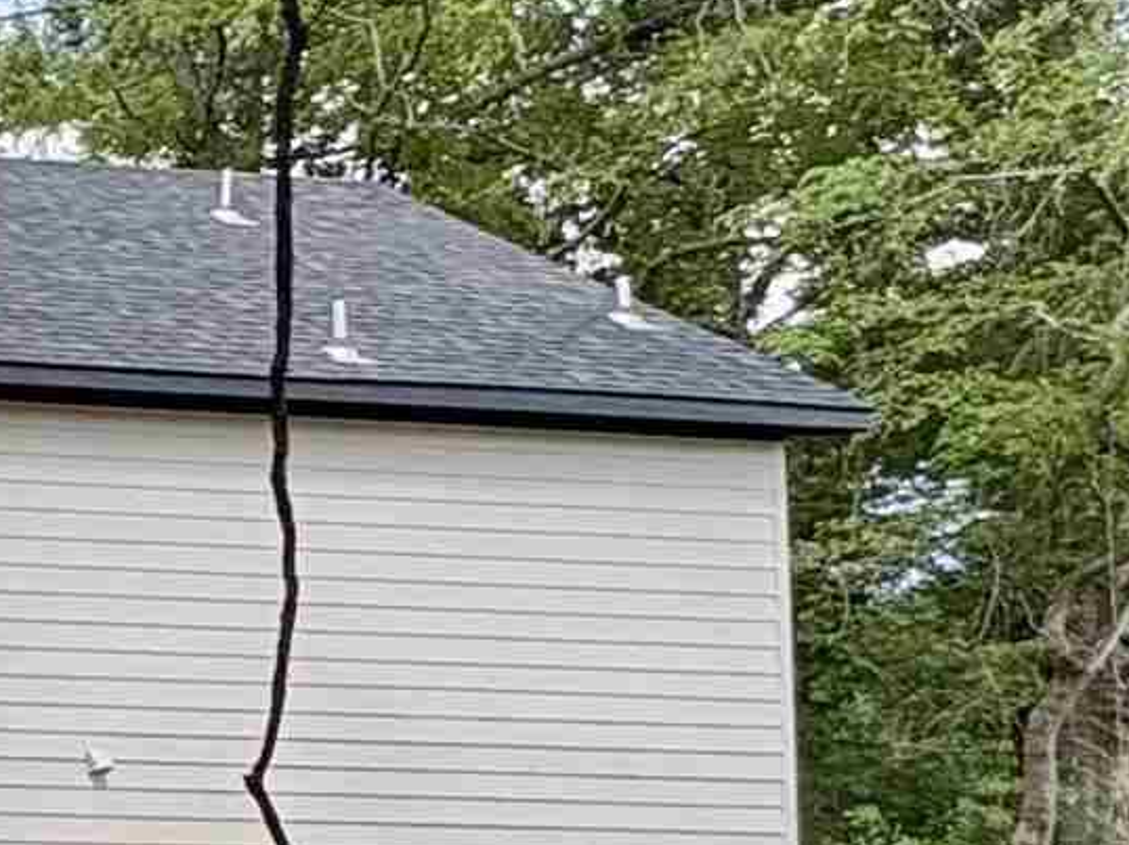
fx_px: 2608
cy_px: 757
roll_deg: -0.2
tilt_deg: +4.2
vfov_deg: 18.1
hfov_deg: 16.3
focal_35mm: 80
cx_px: -1335
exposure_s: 1/448
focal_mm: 2.22
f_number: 2.2
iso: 64
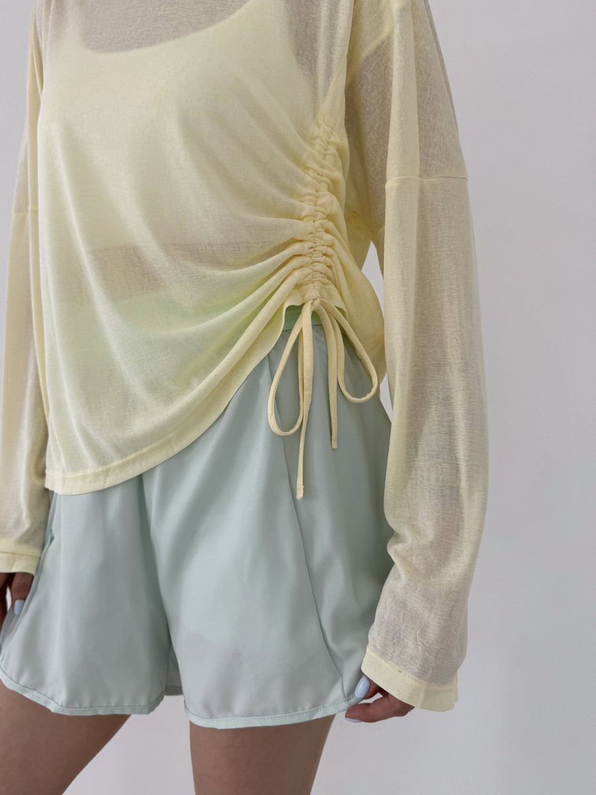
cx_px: 298
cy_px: 398
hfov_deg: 56.8
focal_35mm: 24
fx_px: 551
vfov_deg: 71.6
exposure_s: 1/251
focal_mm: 6.76
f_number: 1.78
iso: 64
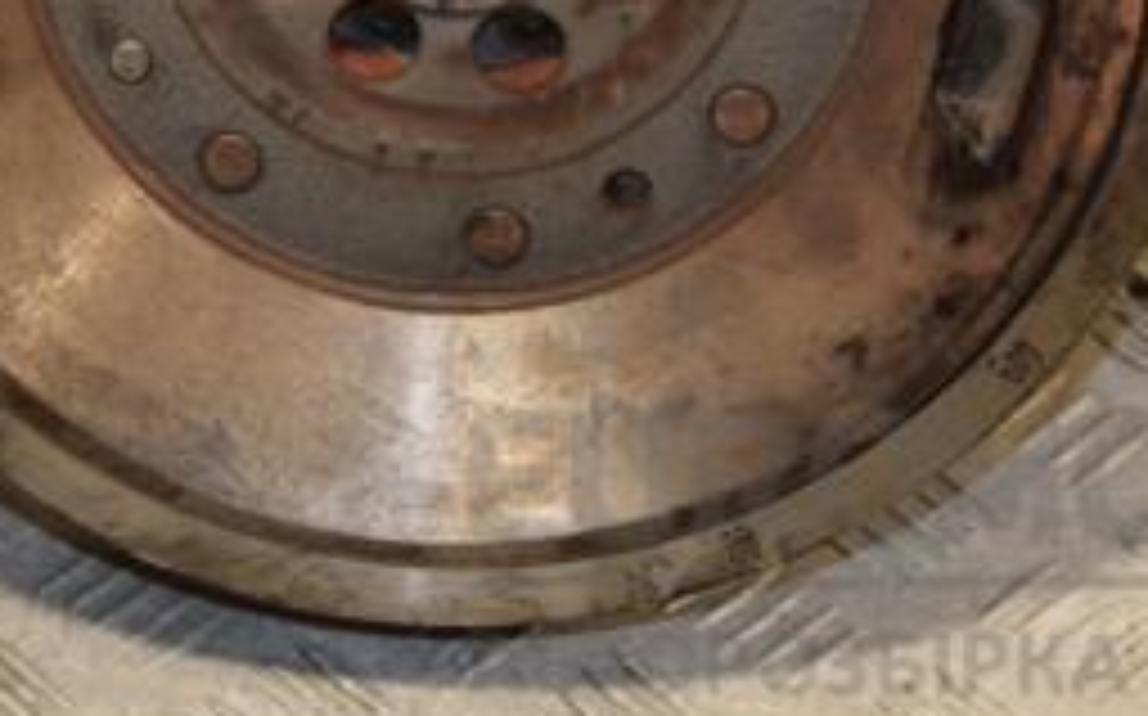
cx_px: 383
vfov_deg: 8.6
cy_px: -122
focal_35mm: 151
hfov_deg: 13.8
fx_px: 4721
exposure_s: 1/160
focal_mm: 42
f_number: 4.8
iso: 800
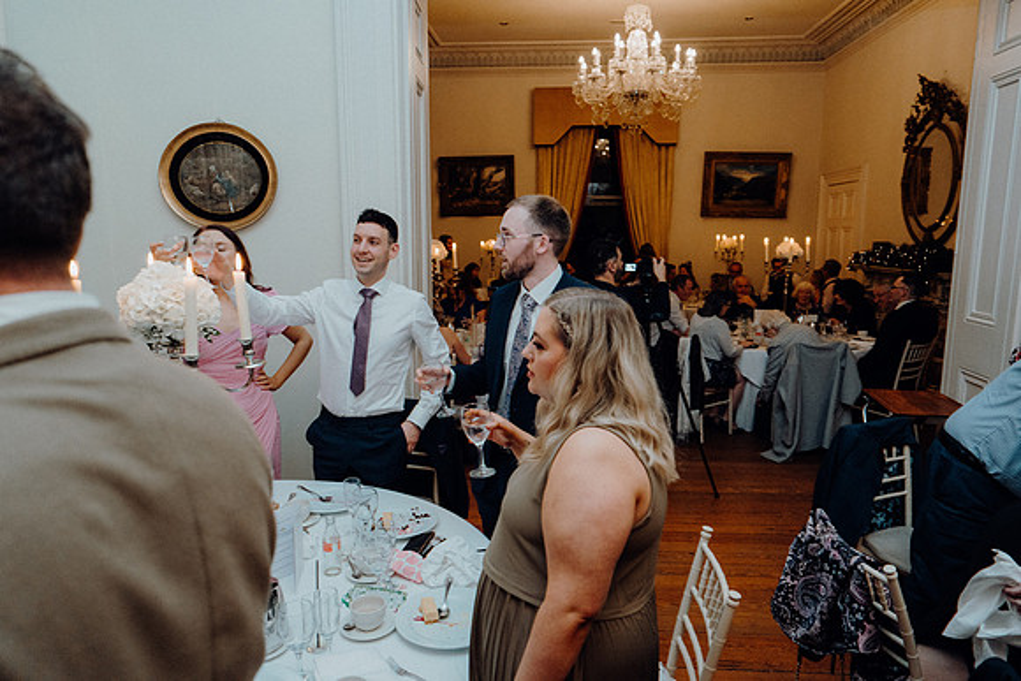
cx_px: 510
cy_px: 340
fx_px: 681
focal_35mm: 24
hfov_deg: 73.7
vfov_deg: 53.2
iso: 2500
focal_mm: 24
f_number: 3.5
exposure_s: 1/160
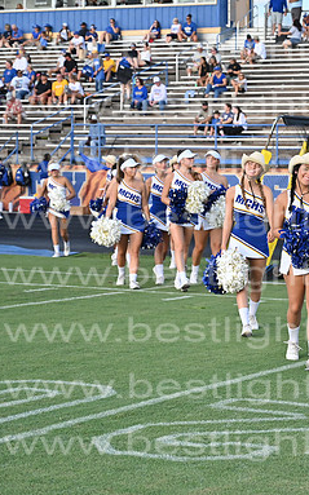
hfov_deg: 12.0
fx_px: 1457
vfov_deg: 19.3
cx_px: 296
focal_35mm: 108
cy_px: 248
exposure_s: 1/8000
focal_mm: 70
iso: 1400
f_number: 4
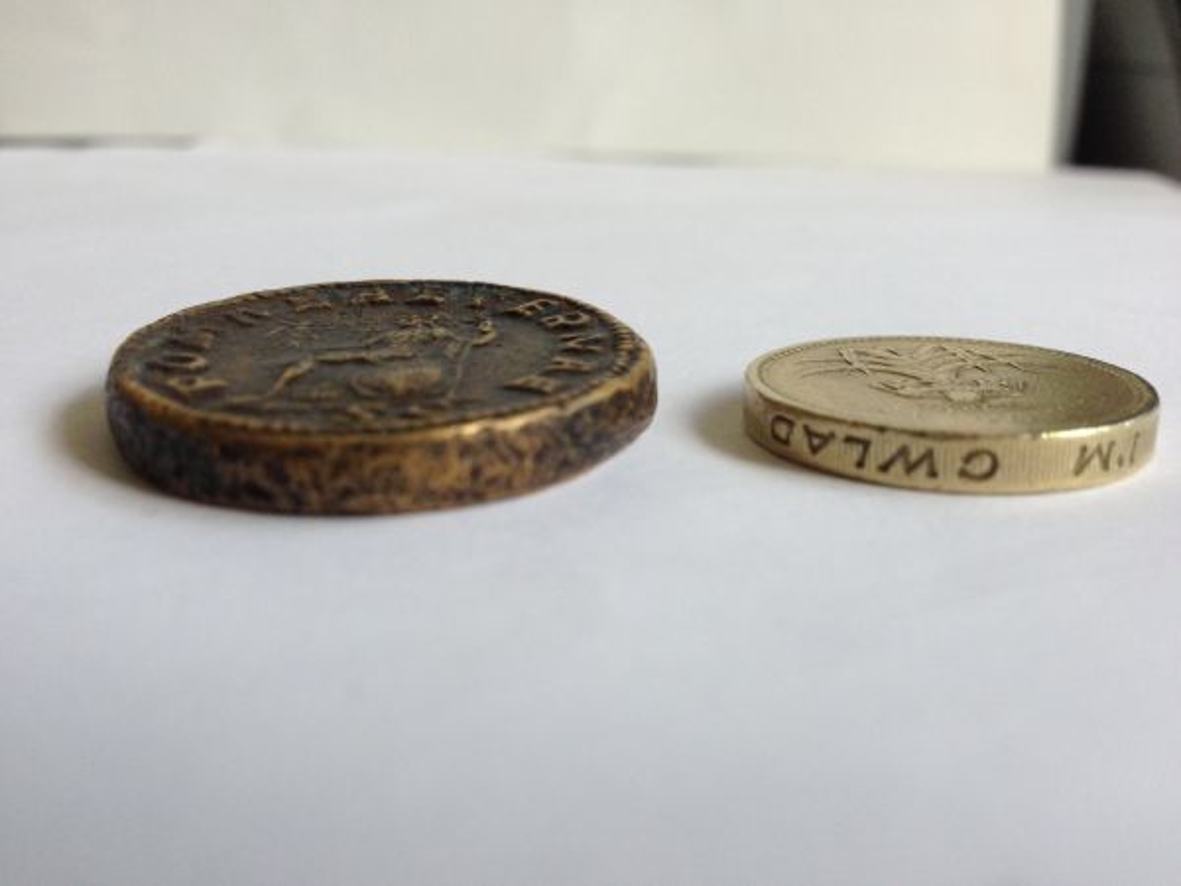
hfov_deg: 55.4
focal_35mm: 33
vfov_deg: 42.9
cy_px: 443
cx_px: 590
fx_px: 1126
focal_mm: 4.13
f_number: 2.4
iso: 100
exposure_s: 1/120
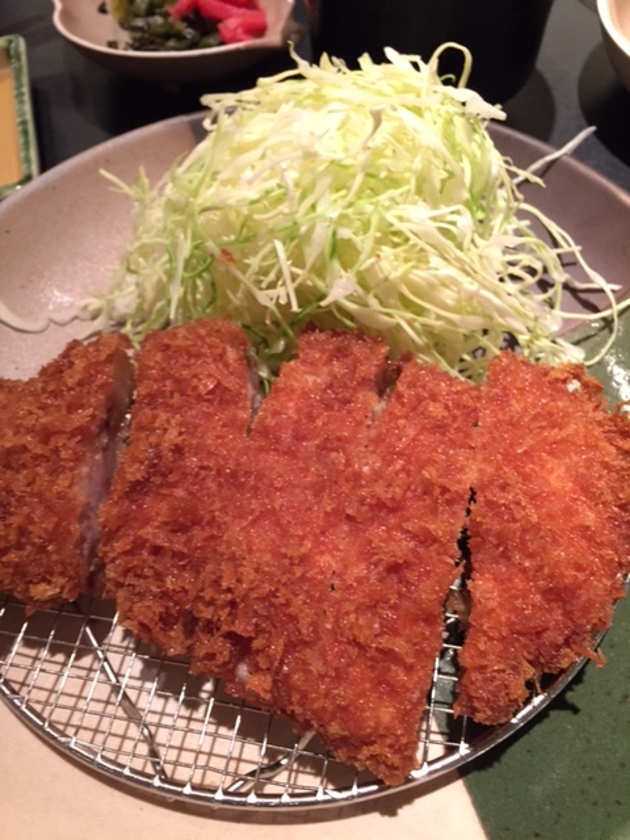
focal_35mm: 29
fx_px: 704
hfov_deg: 48.2
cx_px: 315
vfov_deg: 61.7
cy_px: 420
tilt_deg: -61.0
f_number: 2.2
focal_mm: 4.15
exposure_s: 1/17
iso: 250
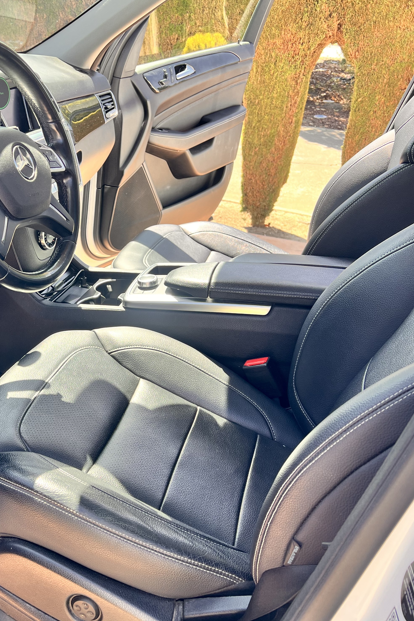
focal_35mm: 37
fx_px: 638
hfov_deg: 34.1
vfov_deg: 51.9
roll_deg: -2.2
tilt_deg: -27.7
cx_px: 47
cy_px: 303
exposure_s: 1/366
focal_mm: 5.7
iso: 50
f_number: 1.5
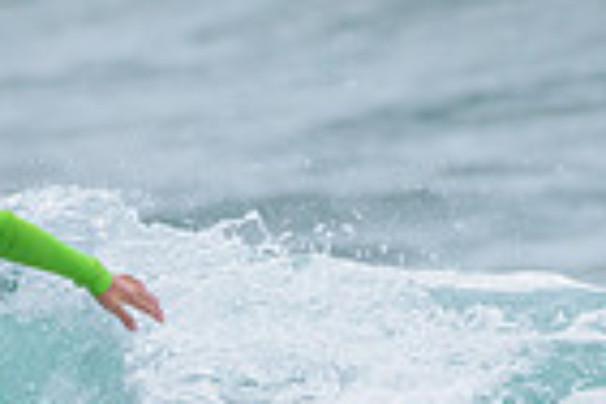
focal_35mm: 2519
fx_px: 42400
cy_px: 471
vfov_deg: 0.5
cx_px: -94
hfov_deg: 0.8
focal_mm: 500
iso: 220
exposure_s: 1/2000
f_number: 5.6
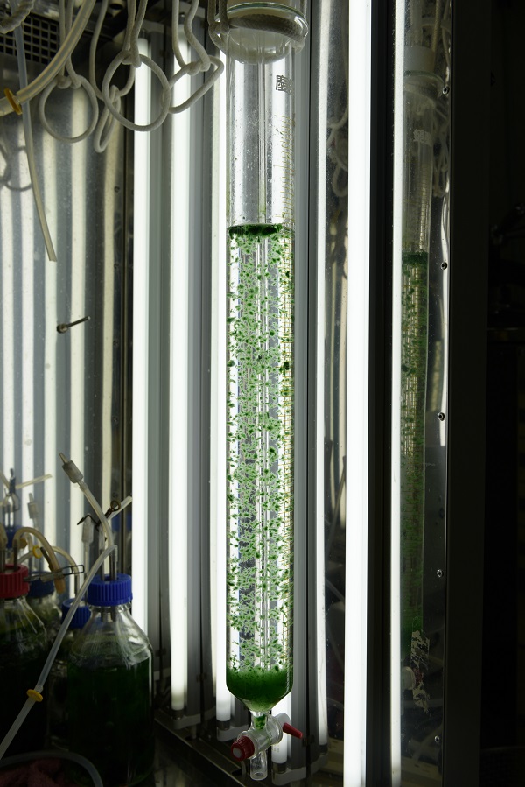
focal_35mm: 34
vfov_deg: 55.8
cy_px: 394
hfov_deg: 38.9
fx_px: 743
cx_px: 262
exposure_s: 1/125
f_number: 8
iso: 64
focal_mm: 34
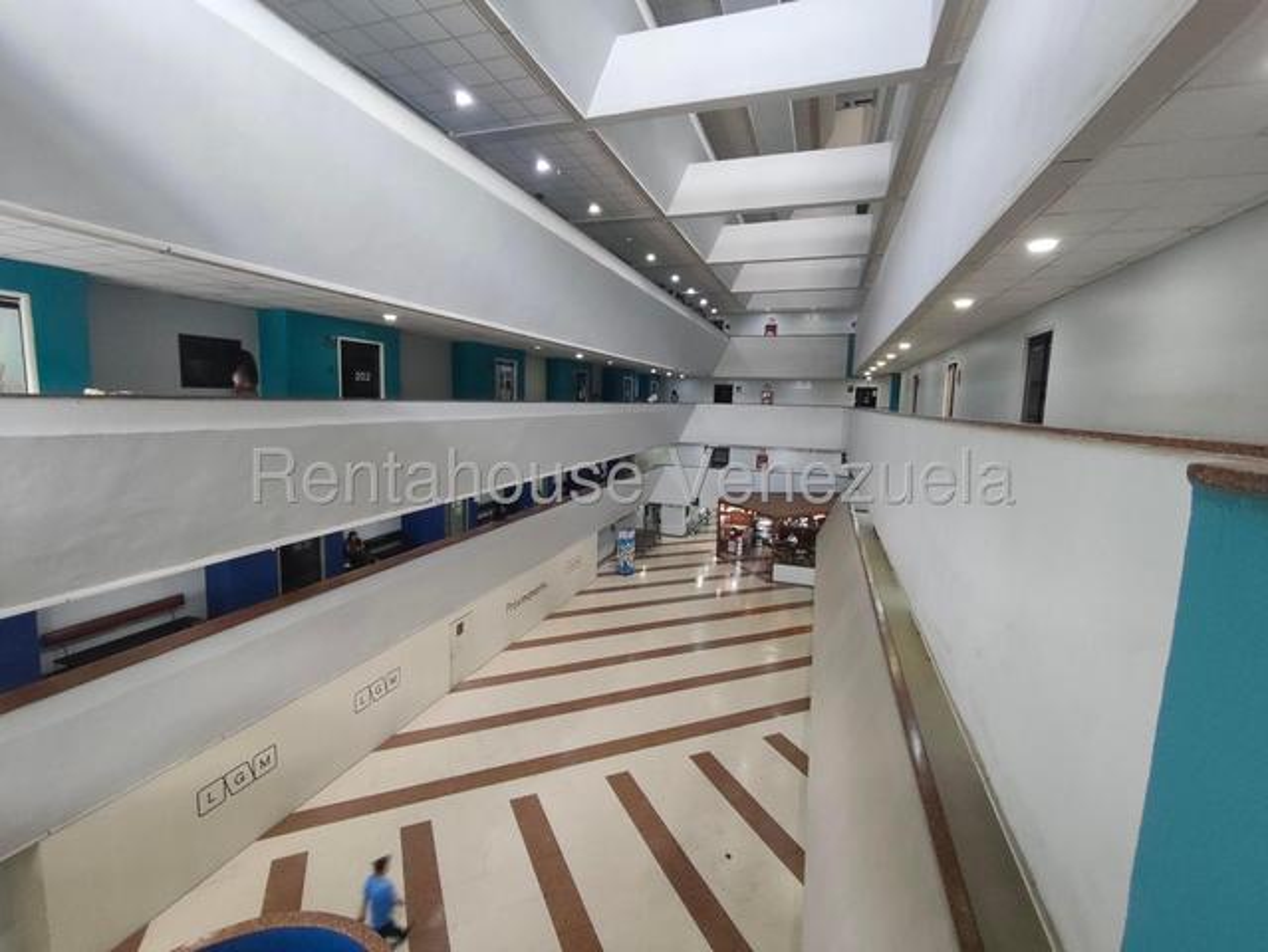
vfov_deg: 81.8
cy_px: 476
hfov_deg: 98.1
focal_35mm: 15
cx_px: 634
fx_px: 550
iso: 320
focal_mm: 1.65
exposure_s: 1/50
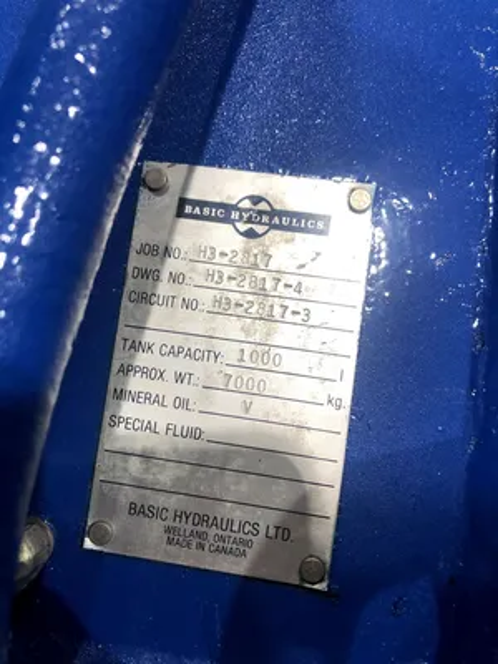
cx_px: 249
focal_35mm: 28
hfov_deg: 49.7
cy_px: 332
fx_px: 537
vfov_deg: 63.4
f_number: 1.8
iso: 25
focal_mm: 4
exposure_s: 1/40
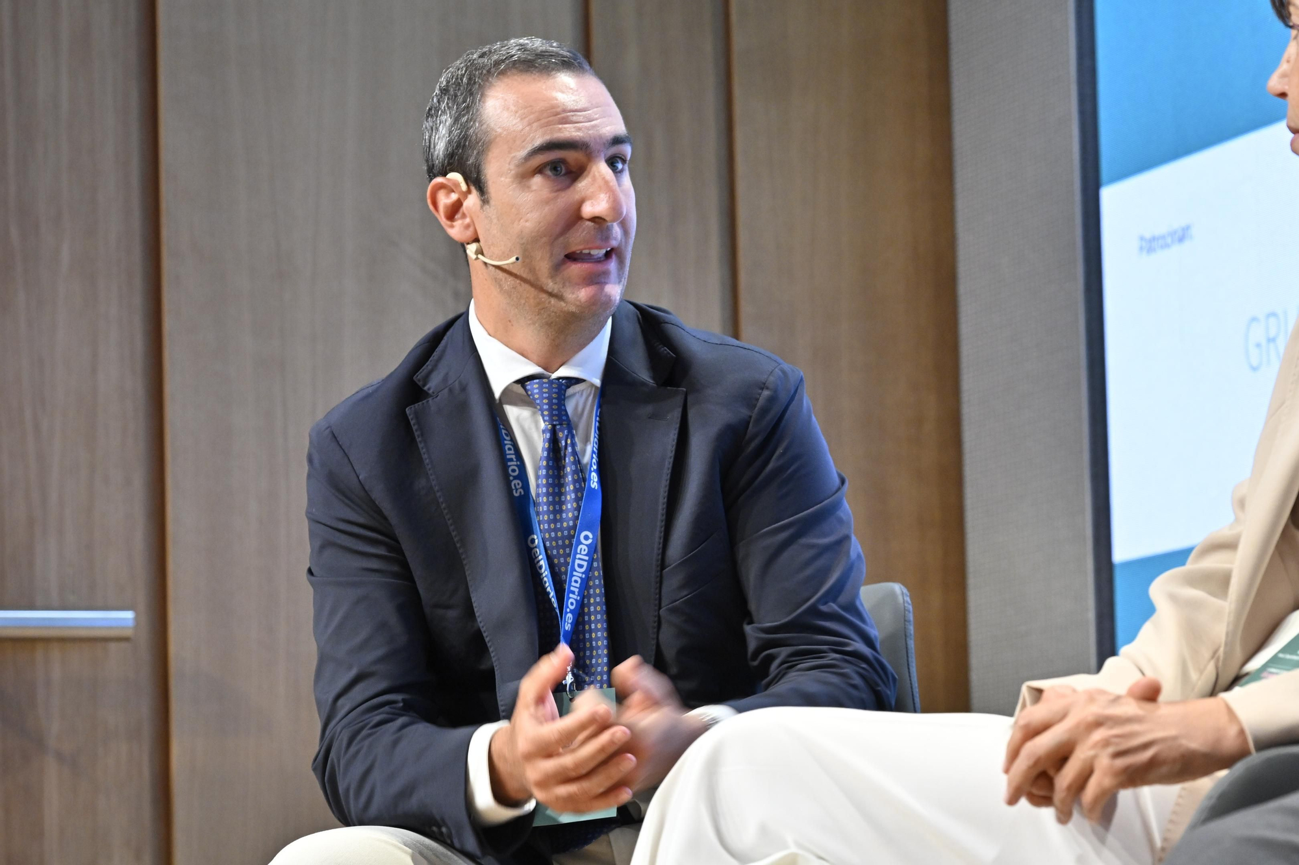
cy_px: 432
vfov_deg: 9.1
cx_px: 650
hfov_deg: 13.7
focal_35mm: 150
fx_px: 5412
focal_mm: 100
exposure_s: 1/60
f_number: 5.6
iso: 1250
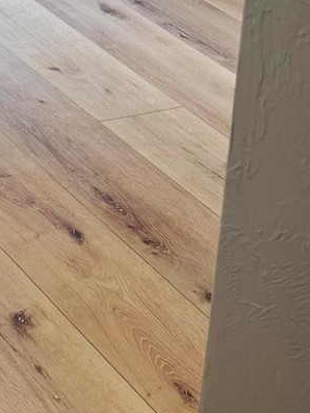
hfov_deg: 12.4
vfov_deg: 15.4
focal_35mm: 116
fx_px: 1384
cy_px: -241
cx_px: -81
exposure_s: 1/213
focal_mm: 6.76
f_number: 1.78
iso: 64
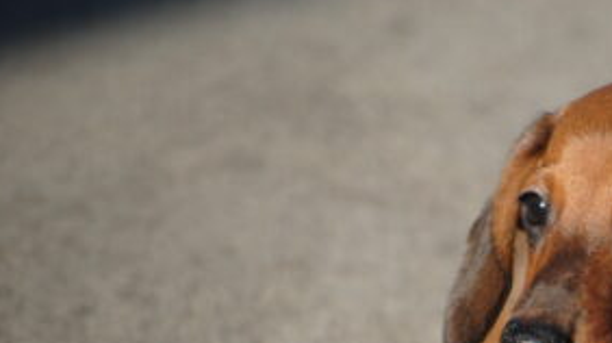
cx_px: 597
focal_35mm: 419
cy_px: 395
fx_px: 6795
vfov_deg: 2.9
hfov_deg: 5.1
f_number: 4.8
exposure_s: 1/500
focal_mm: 125
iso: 140
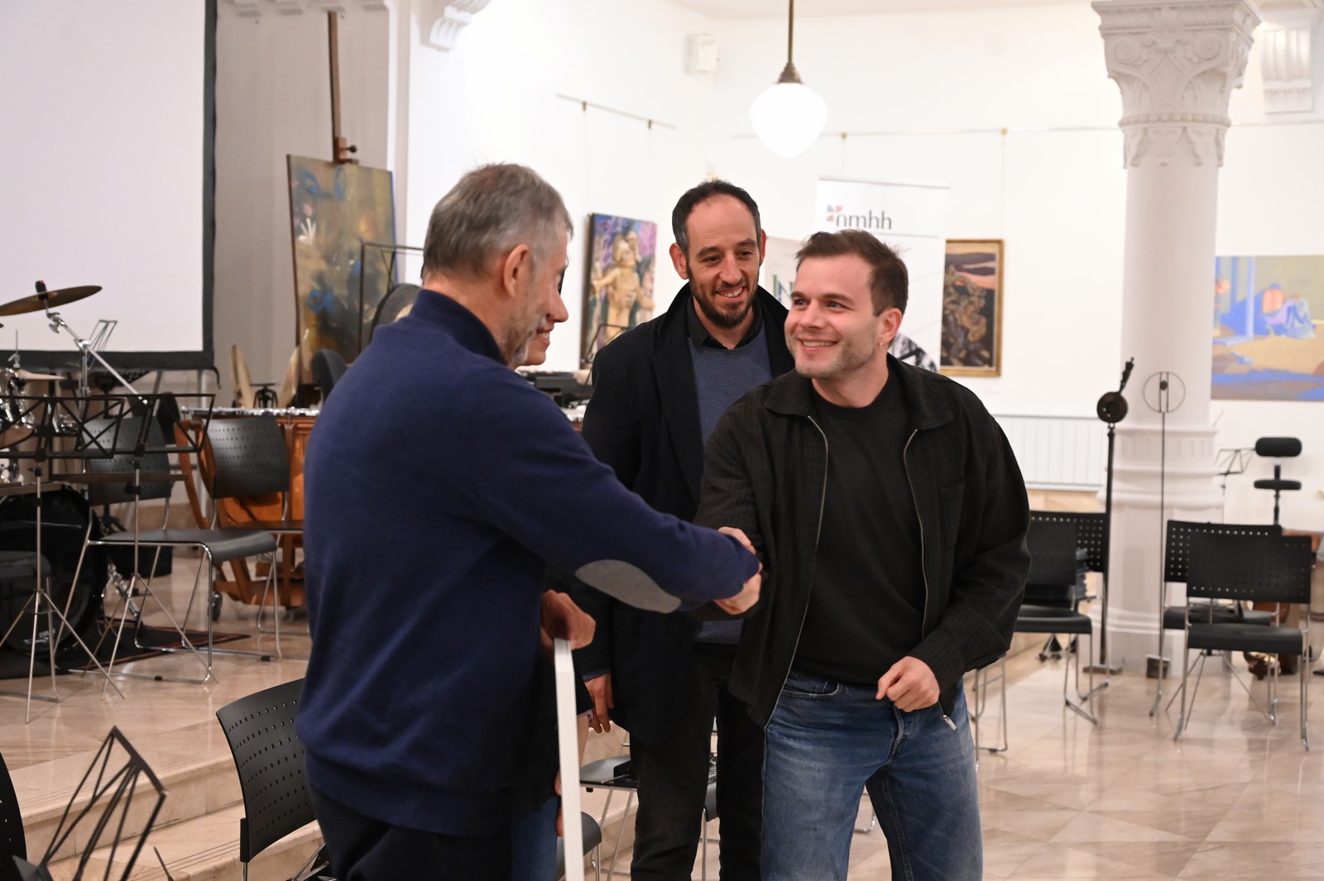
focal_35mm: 52
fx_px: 1911
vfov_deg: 26.0
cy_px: 440
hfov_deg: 38.2
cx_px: 662
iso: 6400
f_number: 4
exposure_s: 1/125
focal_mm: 52
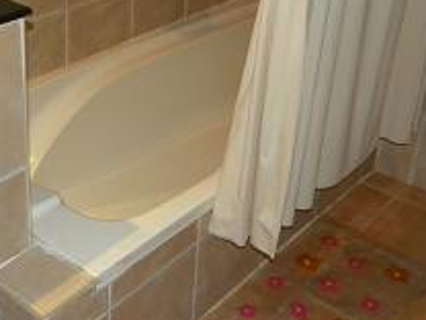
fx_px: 726
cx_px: 145
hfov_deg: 32.5
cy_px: 65
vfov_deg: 24.4
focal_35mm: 59
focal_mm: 5
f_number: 3.5
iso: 400
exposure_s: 1/26
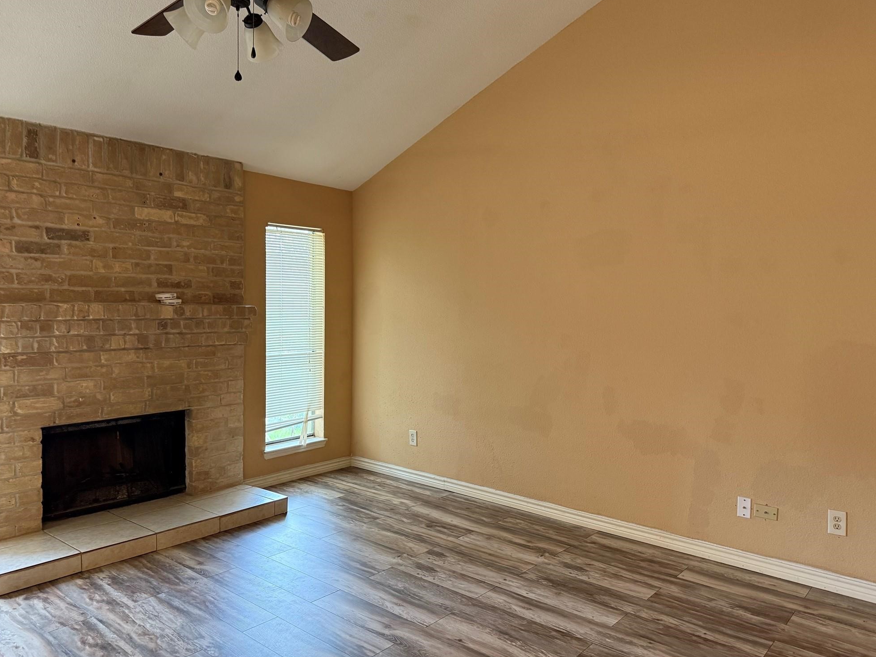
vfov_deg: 54.9
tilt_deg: -2.1
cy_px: 328
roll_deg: +0.4
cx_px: 429
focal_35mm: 25
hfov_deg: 69.4
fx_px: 633
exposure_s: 1/60
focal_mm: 6.76
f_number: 1.78
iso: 400
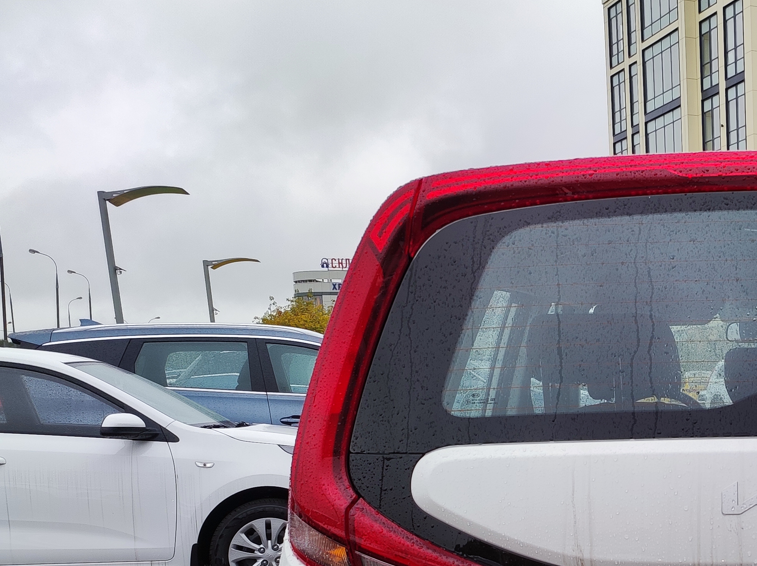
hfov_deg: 40.6
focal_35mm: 40
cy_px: 523
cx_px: 768
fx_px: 874
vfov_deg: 33.7
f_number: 1.79
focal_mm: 4.74
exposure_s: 1/128
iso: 50
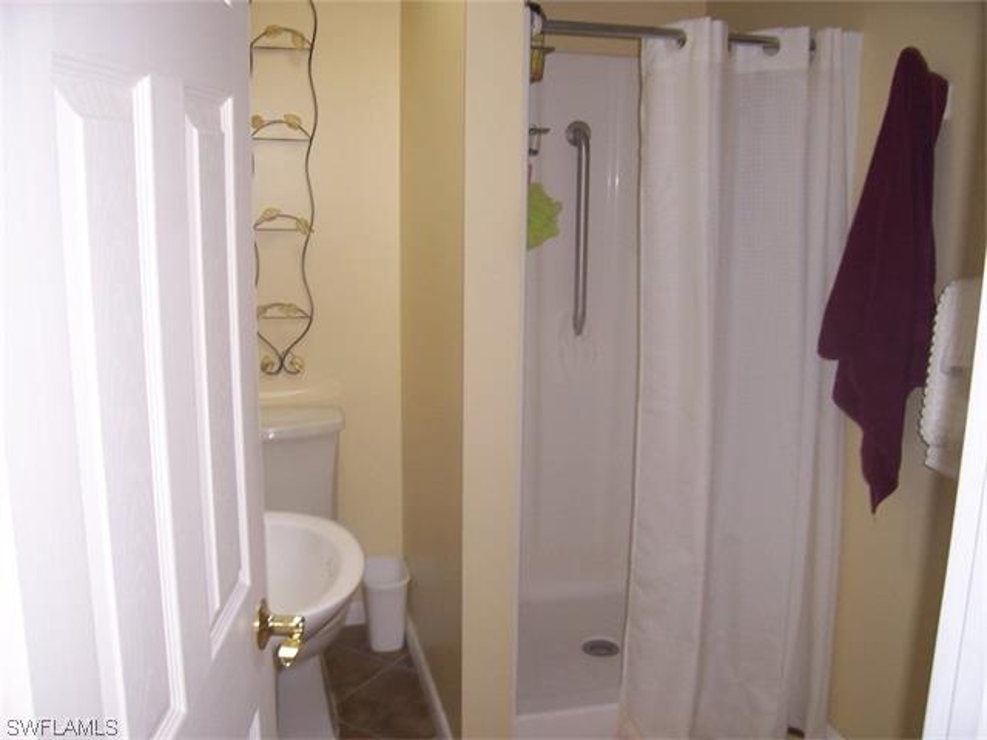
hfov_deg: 54.0
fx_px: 969
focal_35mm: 34
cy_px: 370
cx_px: 494
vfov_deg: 41.8
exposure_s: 1/60
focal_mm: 5.6
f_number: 2.7
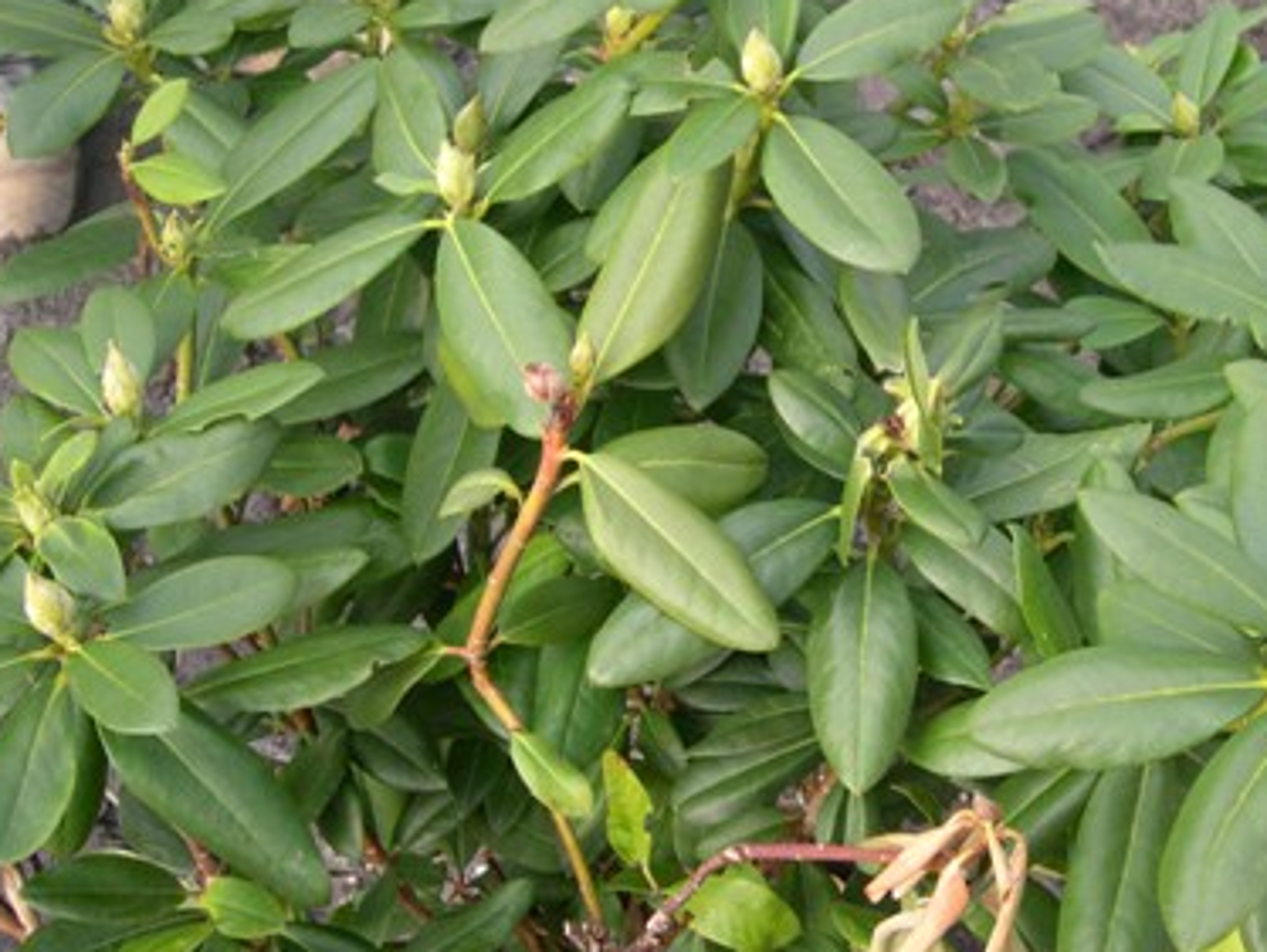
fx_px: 1905
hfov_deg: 36.5
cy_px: 525
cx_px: 827
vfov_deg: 28.0
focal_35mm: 52
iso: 100
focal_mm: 8
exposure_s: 1/117
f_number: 2.8
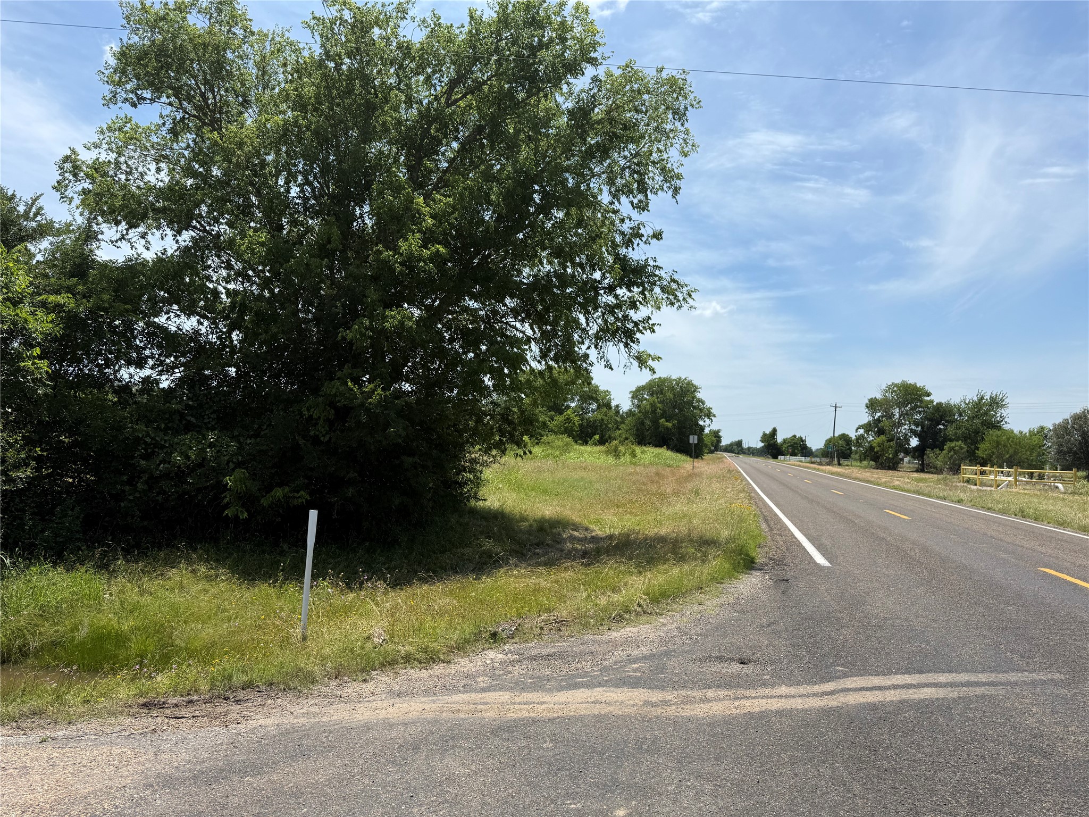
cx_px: 544
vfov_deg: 56.8
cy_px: 408
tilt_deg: +3.3
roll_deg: -0.8
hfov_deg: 71.6
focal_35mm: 24
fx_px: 755
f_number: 1.78
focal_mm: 6.76
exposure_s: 1/5714
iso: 80
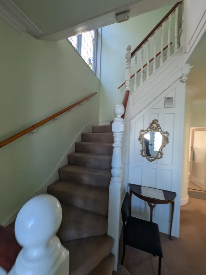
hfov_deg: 89.9
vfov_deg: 106.2
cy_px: 138
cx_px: 103
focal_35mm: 13
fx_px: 103
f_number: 2.2
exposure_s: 1/70.8
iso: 167
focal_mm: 1.54
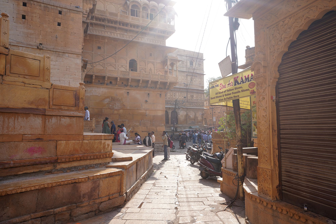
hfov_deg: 73.7
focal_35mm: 24
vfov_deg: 53.1
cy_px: 112
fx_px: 224
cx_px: 168
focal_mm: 24
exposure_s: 1/100
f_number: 8
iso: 100
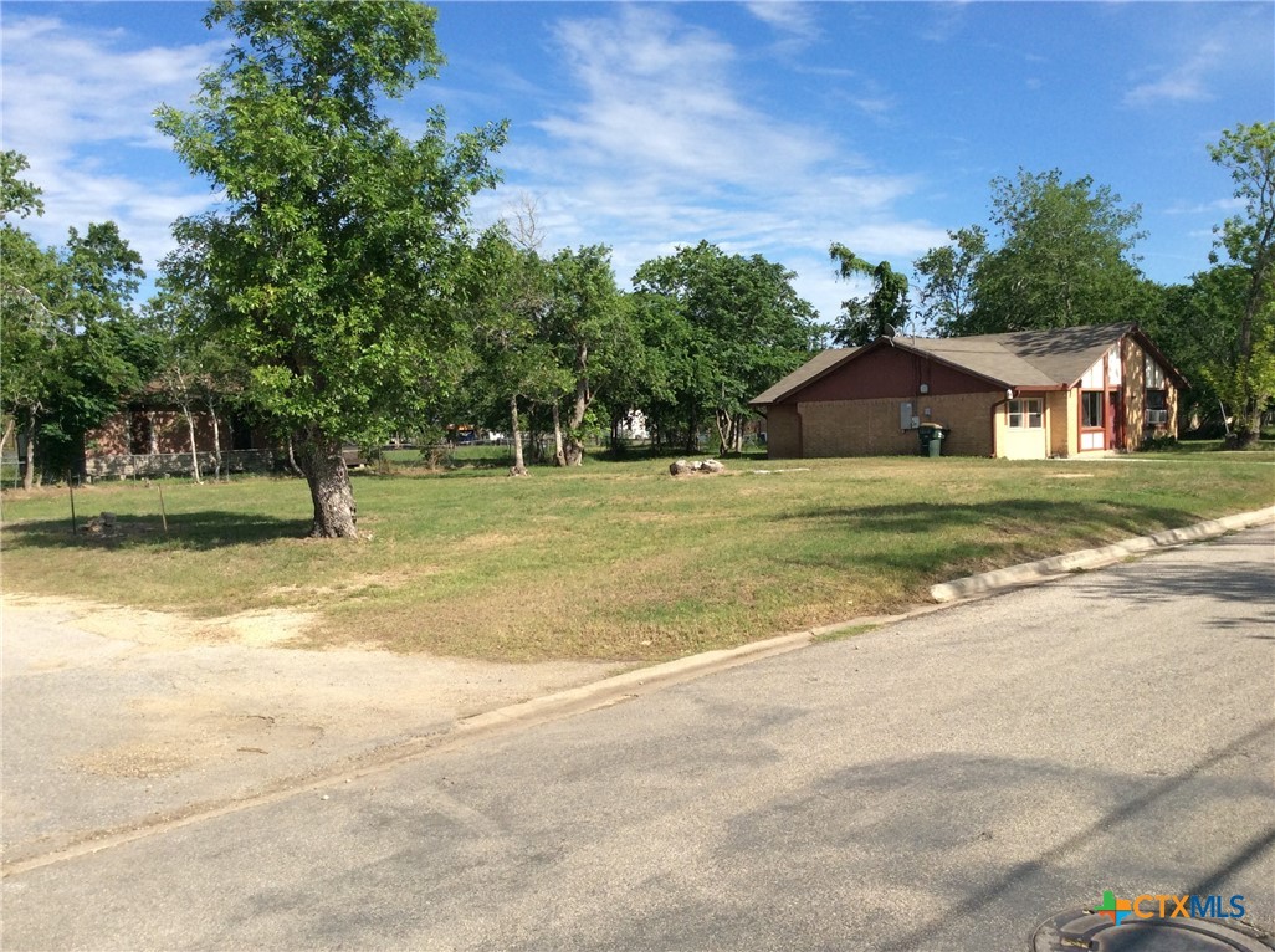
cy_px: 476
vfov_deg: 44.0
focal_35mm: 32
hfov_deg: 56.9
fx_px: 1177
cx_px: 638
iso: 32
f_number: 2.4
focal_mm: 3.3
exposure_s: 1/1590
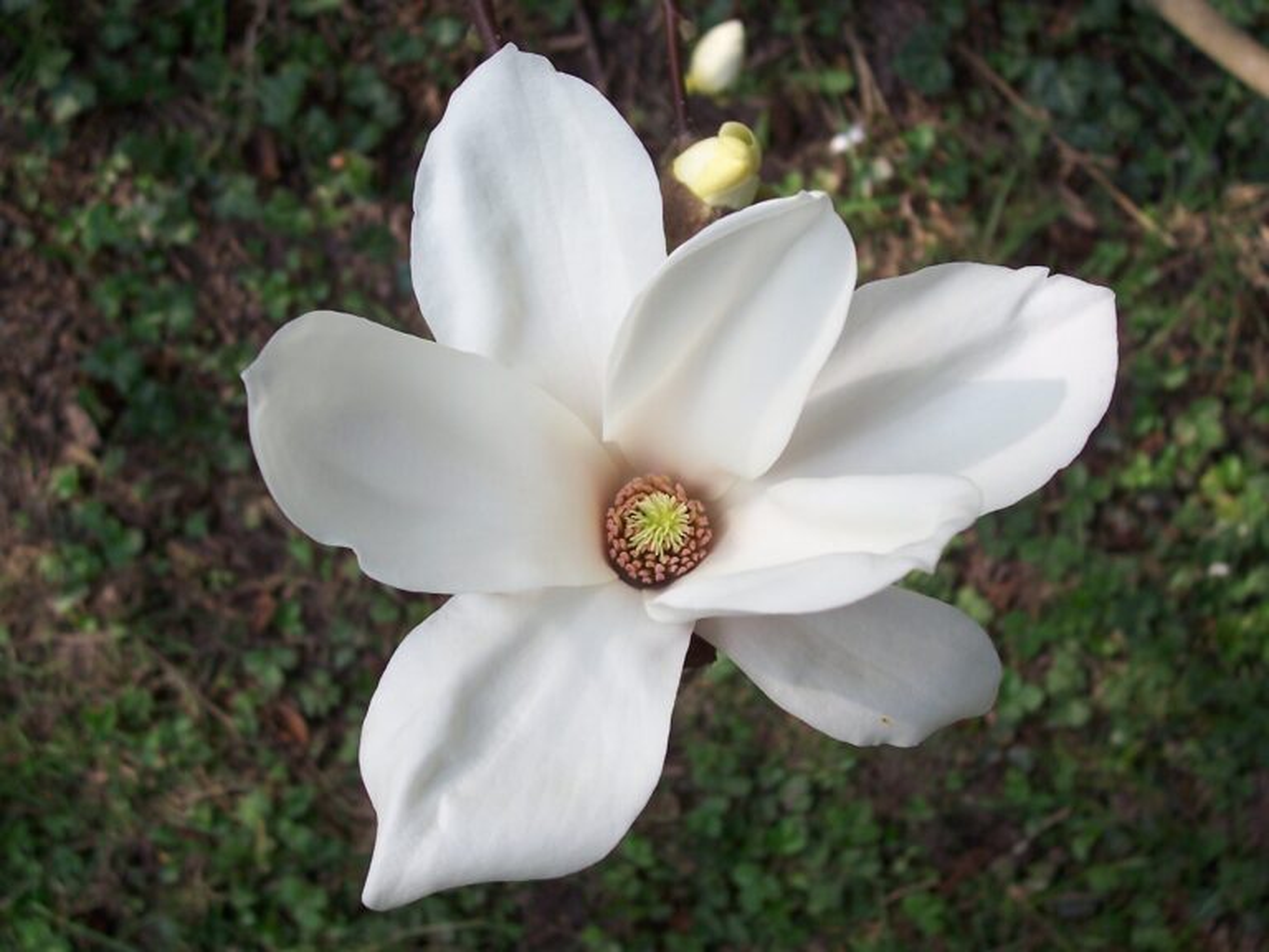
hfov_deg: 44.8
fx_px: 1540
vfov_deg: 34.3
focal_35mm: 42
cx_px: 634
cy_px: 476
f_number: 3
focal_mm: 7
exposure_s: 1/350
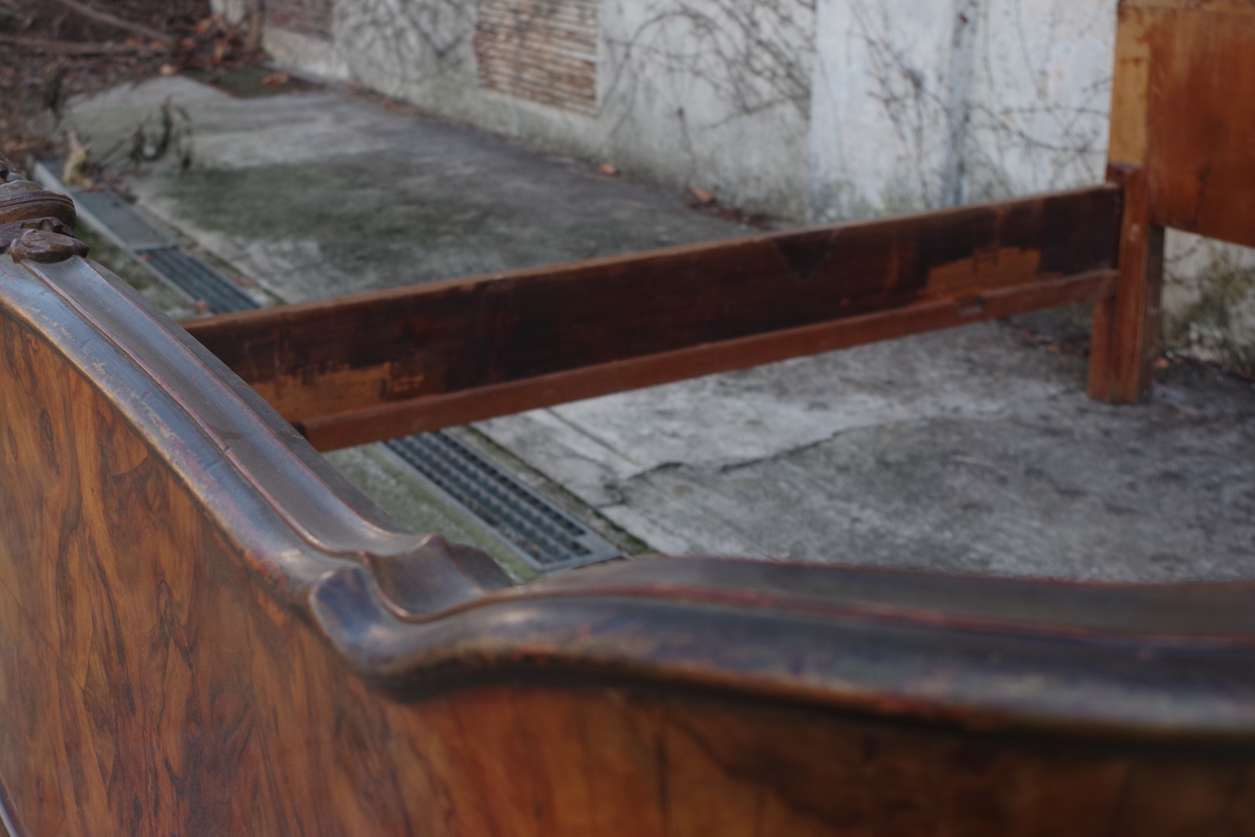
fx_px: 1255
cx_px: 628
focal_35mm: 36
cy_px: 418
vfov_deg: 36.9
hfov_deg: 53.1
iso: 200
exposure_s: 1/125
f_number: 4.5
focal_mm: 24.38
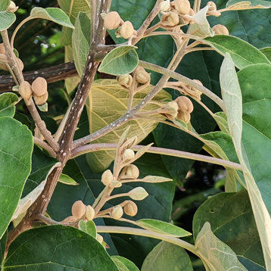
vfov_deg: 10.3
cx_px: 95
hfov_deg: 10.5
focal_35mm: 166
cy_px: -92
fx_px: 1470
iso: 50
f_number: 1.9
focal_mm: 6.12
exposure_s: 1/100
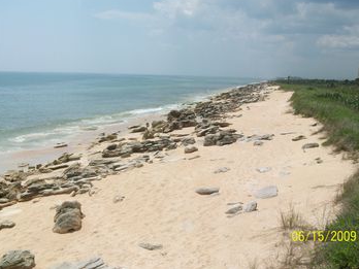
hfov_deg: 51.3
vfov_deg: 39.6
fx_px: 373
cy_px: 128
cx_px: 186
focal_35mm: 36
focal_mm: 5.7
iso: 64
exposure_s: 1/584
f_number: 5.5
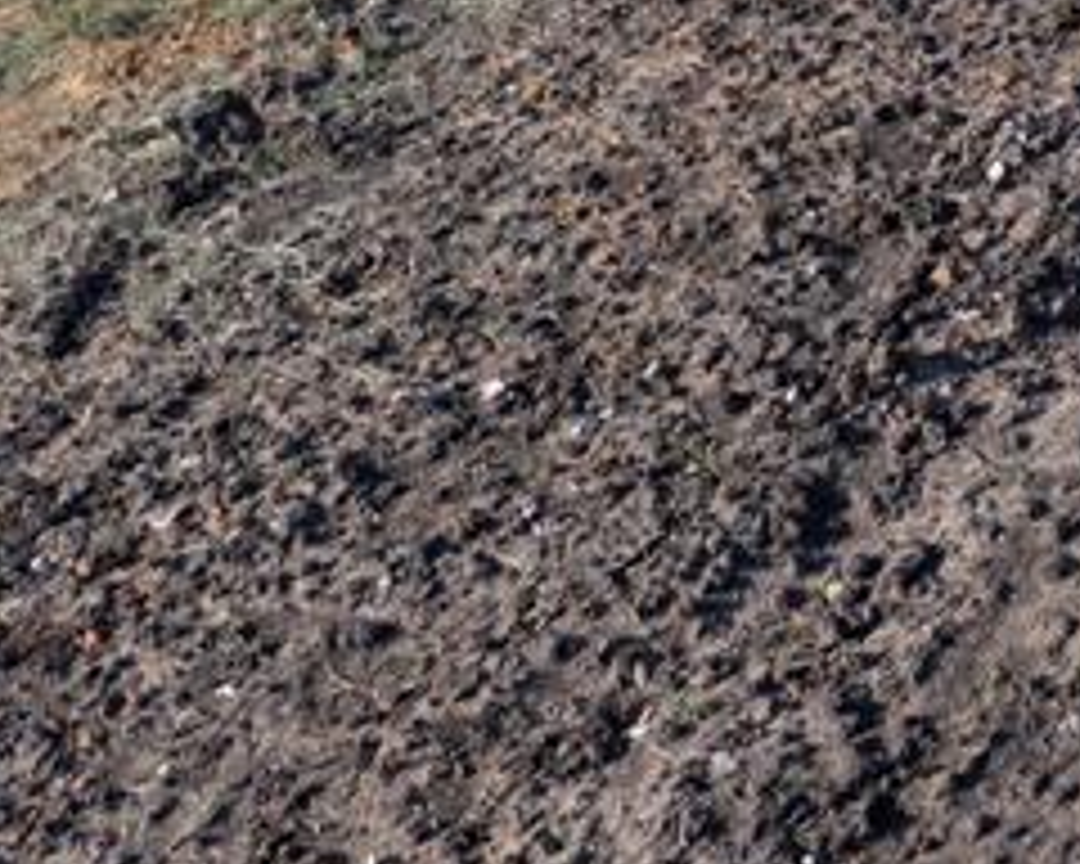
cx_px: 2156
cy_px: -814
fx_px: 3196
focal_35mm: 100
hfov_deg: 15.4
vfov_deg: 13.4
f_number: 2.8
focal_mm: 12.29
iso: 120
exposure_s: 1/400
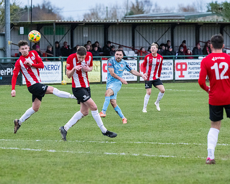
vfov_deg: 6.1
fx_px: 1723
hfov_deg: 7.6
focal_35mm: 253
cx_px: 130
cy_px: 78
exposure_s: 1/1250
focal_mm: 170
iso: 5000
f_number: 4
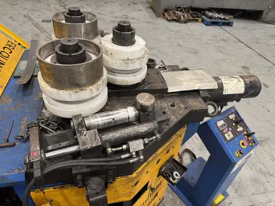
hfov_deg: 71.6
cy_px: 103
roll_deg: -7.0
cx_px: 138
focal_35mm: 24
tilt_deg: -39.3
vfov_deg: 56.8
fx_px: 191
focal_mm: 6.76
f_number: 1.78
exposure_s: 1/60
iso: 125
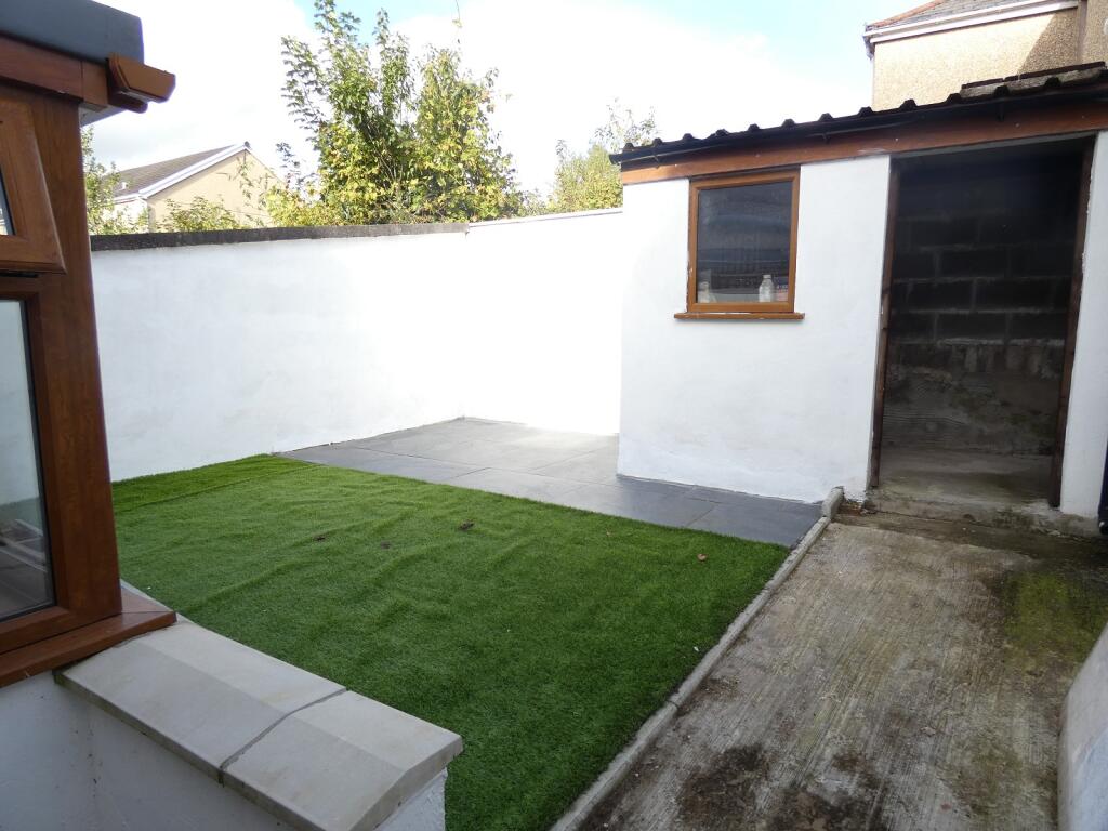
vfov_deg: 66.0
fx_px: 640
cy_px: 416
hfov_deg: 81.7
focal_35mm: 20
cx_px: 554
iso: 80
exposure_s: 1/320
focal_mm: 3.6
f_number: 2.8
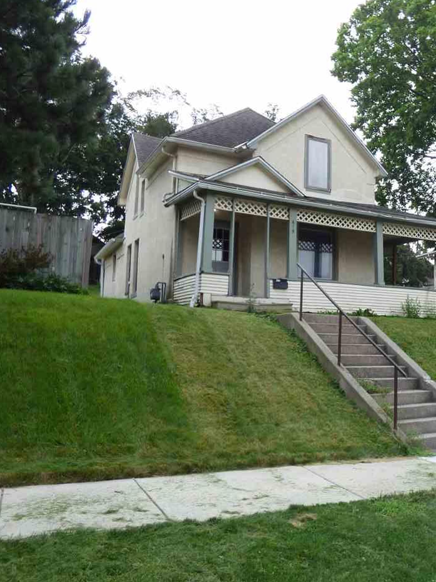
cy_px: 283
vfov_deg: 55.4
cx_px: 377
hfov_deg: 40.3
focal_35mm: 33
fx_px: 554
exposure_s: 1/400
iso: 100
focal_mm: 4.25
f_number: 3
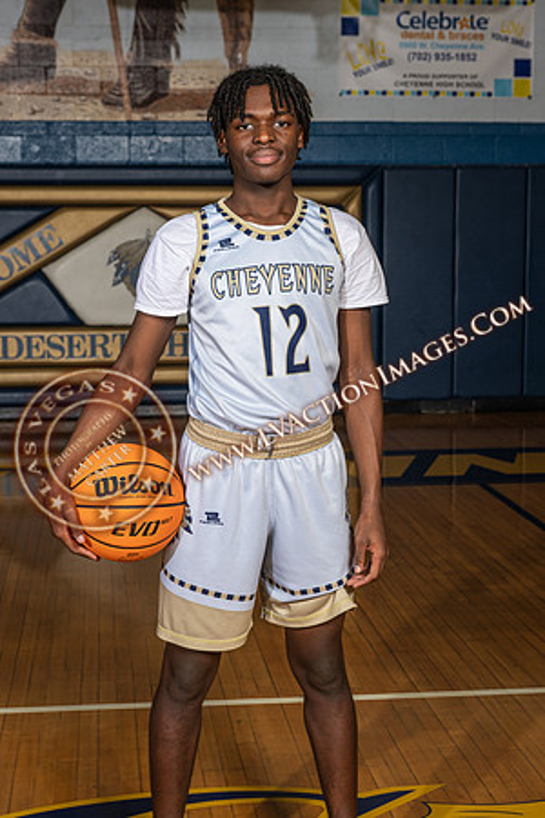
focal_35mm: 62
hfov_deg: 21.9
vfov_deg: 32.4
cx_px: 272
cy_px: 409
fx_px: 1408
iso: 125
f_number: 7.1
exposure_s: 1/125
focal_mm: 62
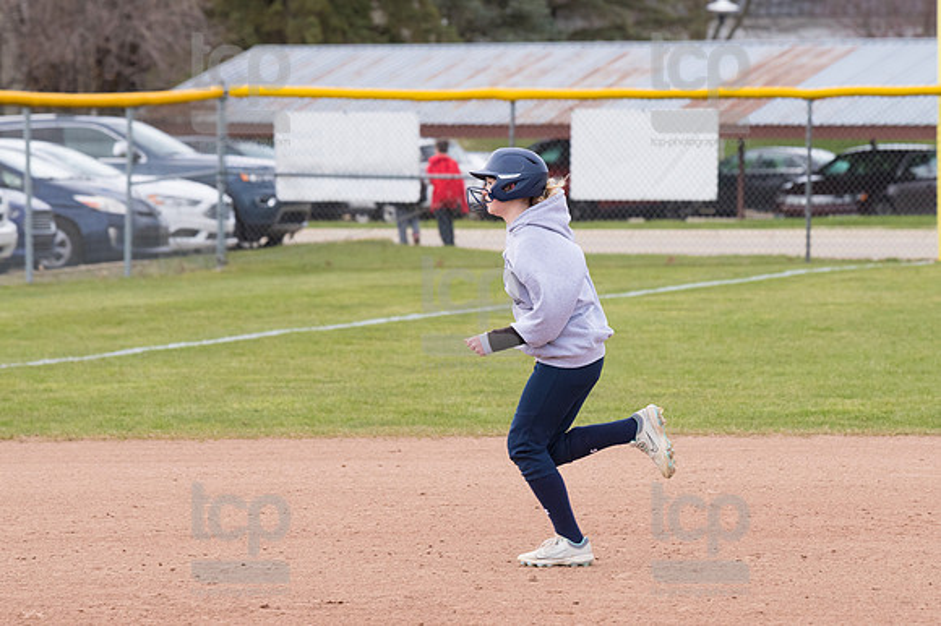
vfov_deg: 5.0
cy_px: 313
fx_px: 7236
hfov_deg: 7.4
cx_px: 470
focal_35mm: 277
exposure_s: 1/1600
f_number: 5.6
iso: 640
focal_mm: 185
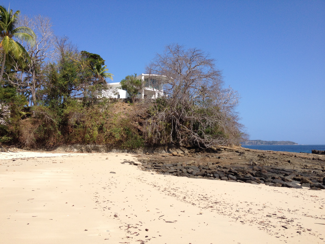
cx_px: 162
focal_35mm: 35
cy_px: 122
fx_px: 329
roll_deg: +0.9
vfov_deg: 40.7
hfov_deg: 52.6
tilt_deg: +1.0
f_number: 2.4
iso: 50
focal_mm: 4.28
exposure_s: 1/1972
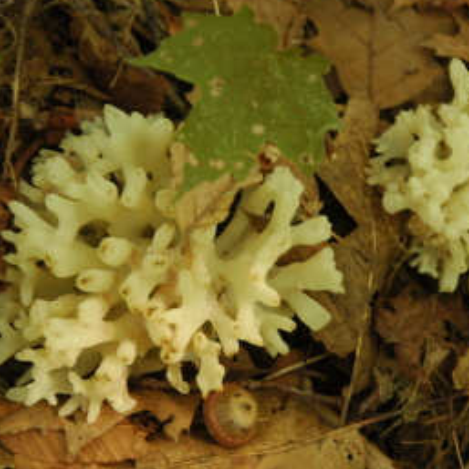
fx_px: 1579
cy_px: 230
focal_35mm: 103
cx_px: 292
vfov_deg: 16.9
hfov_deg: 16.9
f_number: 5.6
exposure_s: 1/25
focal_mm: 52
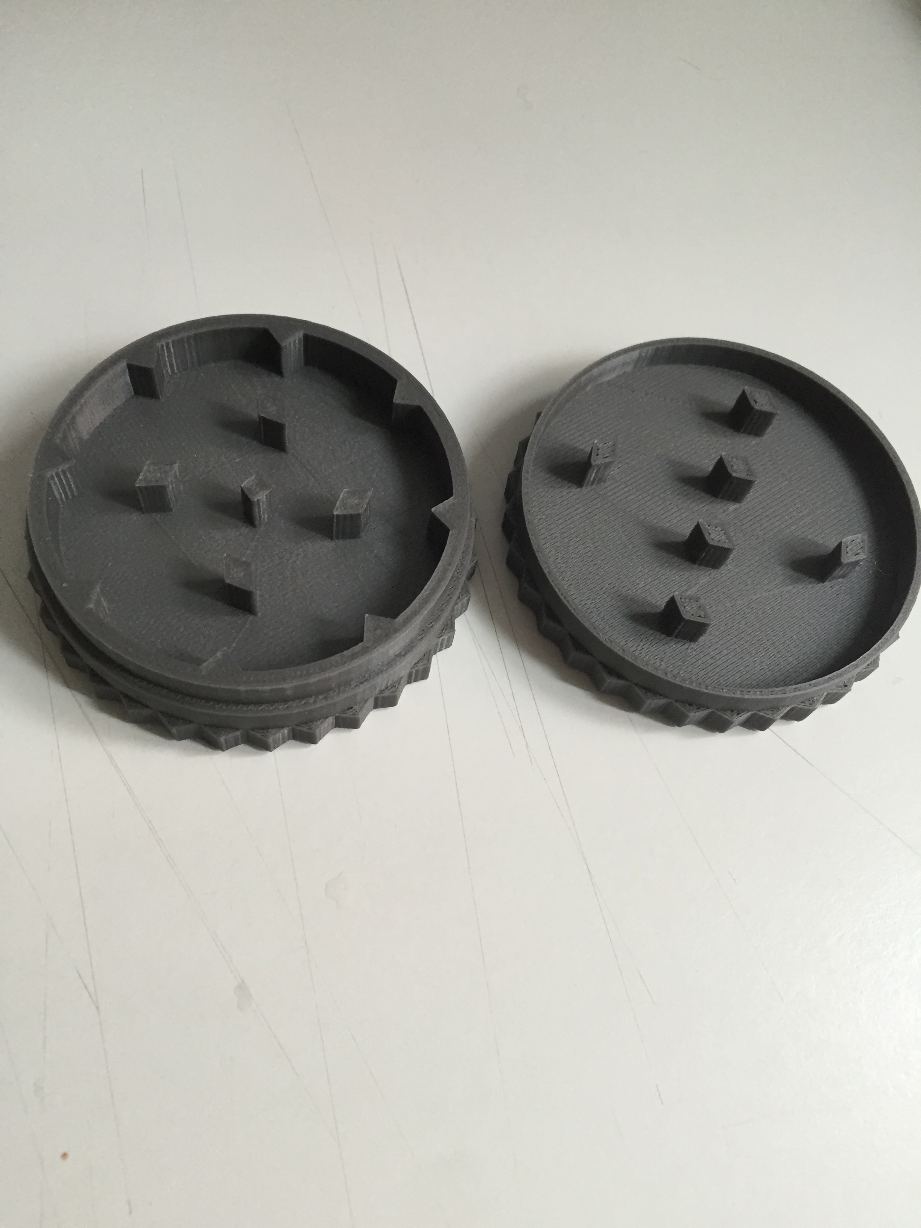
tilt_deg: -63.7
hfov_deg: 48.2
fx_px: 1029
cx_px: 460
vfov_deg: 61.7
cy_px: 614
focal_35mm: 29
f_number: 2.2
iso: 160
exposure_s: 1/33
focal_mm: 4.15
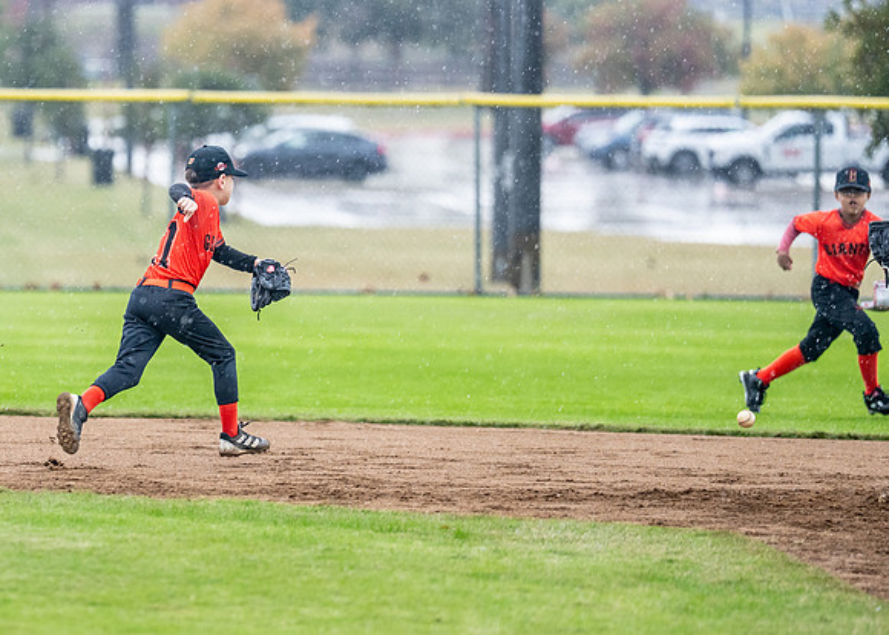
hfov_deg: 6.7
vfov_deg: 4.8
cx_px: 132
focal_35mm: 302
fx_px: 7617
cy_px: 265
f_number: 2.8
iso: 1250
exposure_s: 1/1000
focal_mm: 176
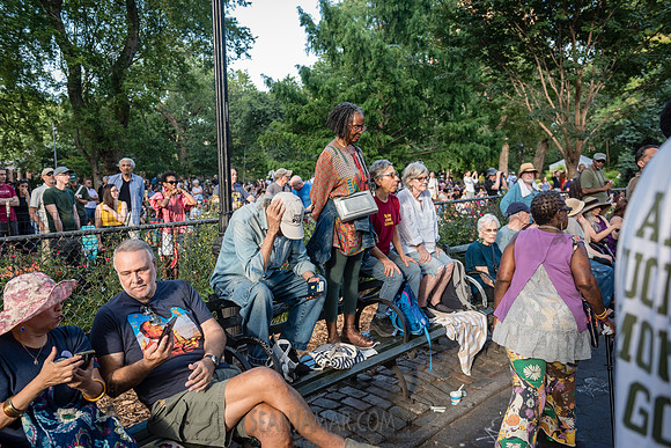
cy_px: 224
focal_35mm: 29
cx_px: 336
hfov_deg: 63.3
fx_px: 544
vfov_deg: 44.7
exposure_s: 1/400
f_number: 3.5
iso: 800
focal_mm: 29
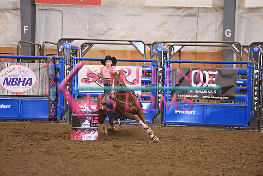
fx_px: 1461
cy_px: 88
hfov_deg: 10.3
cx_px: 132
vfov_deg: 6.9
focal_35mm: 200
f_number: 3.5
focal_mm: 200
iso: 1600
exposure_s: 1/250
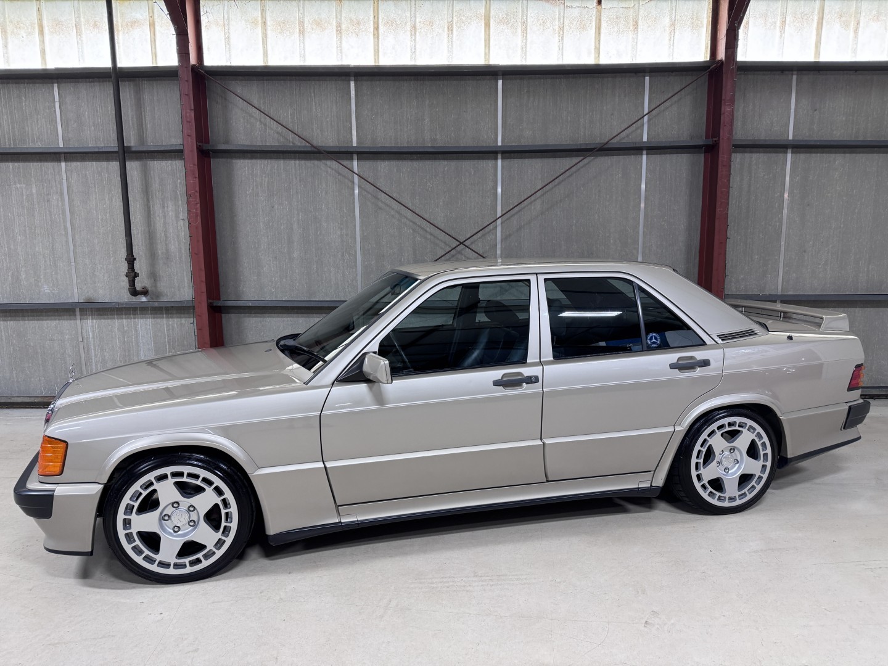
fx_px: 616
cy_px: 333
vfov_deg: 56.8
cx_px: 444
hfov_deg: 71.6
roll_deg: +0.7
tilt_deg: -9.0
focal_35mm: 24
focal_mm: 6.76
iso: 200
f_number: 1.78
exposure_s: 1/120
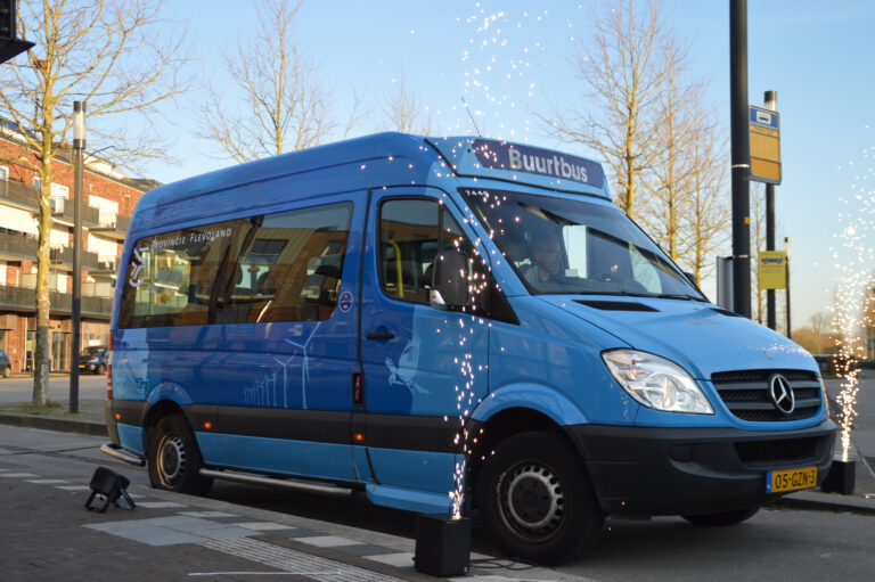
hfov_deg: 46.4
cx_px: 438
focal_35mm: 42
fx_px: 1020
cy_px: 291
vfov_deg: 31.9
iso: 400
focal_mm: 28
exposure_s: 1/800
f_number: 4
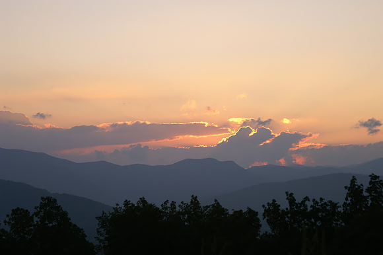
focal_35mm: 105
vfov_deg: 13.0
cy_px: 128
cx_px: 192
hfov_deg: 19.5
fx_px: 1116
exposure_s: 1/160
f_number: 5.6
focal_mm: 70
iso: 125
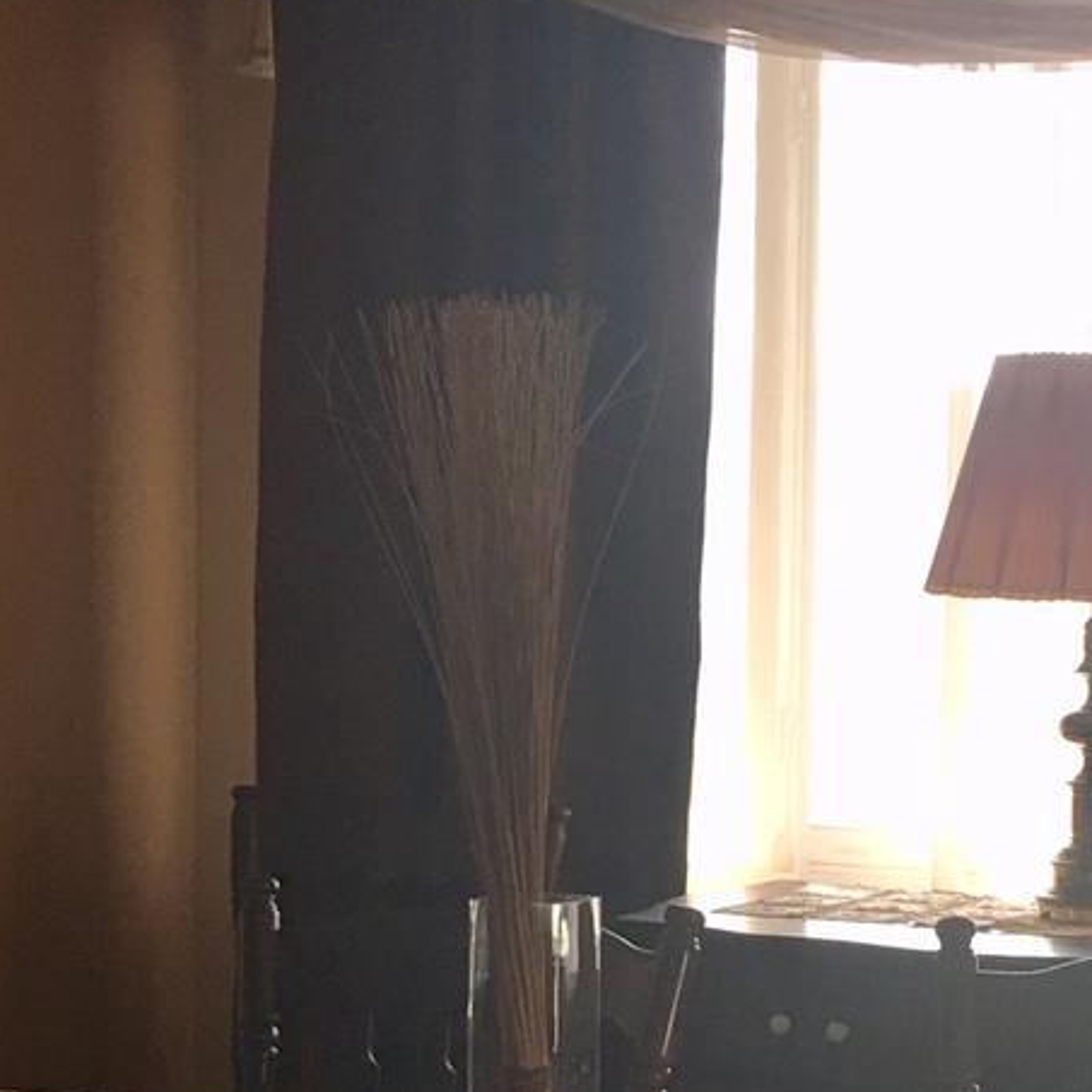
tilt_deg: -5.6
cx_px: 764
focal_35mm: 87
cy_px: 892
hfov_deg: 19.9
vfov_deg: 19.7
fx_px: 3105
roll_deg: -1.3
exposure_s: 1/30
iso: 32
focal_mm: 4.15
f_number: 2.2
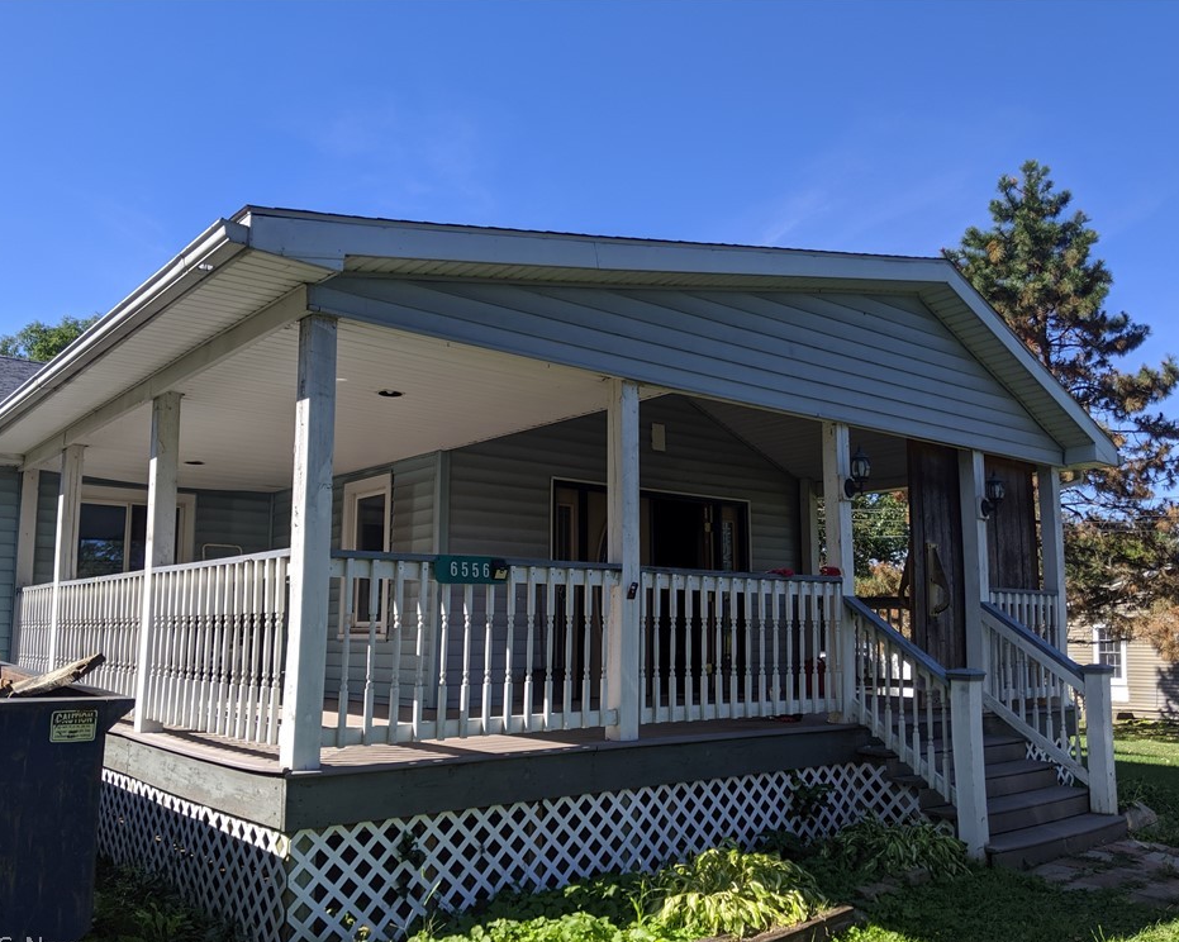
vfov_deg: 49.9
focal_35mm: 29
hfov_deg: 60.5
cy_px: 482
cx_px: 600
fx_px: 1011
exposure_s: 1/1565
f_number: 1.8
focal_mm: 4.44
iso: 48
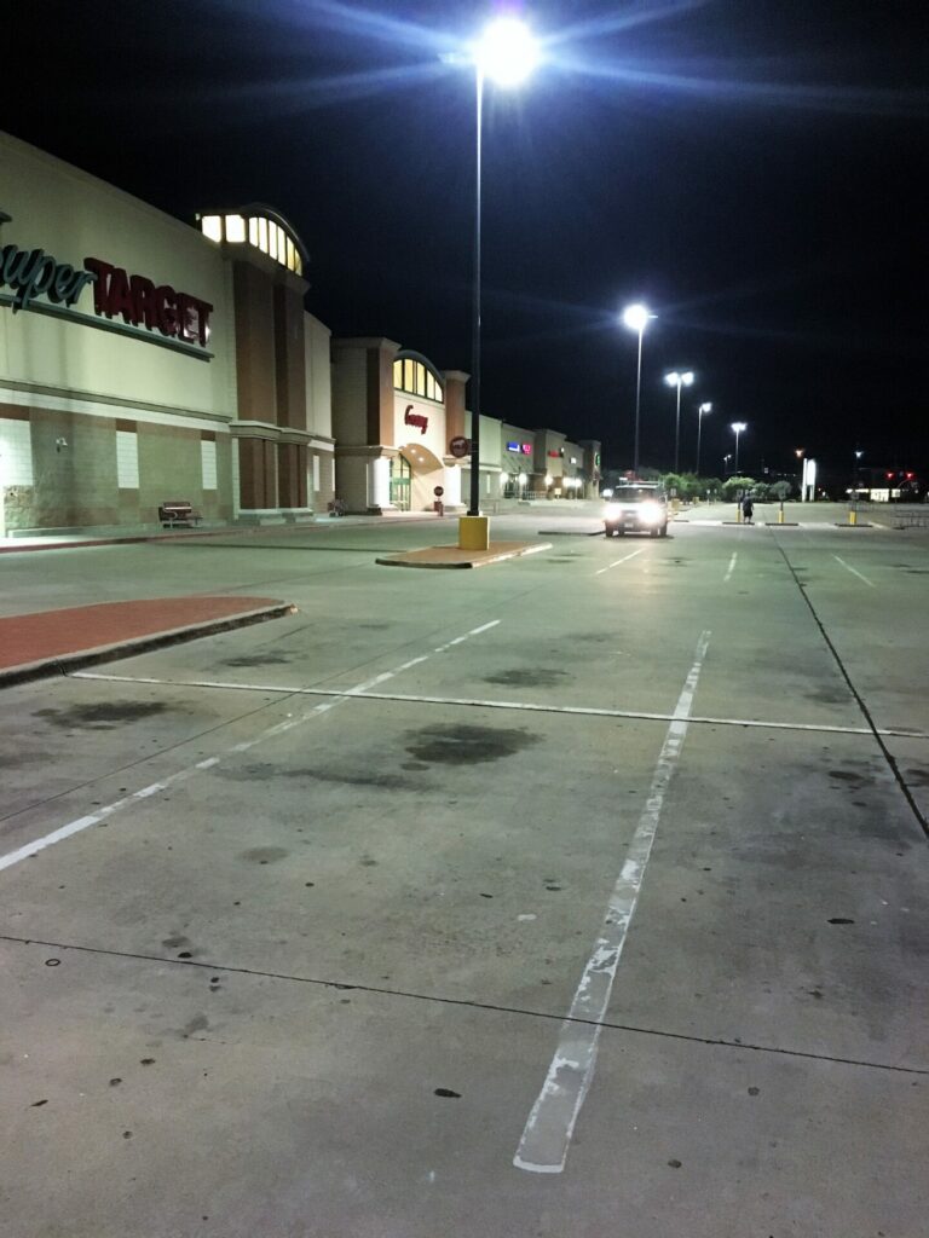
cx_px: 464
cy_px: 619
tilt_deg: -3.8
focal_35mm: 29
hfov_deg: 48.2
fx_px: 1038
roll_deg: -0.3
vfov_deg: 61.7
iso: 320
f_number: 2.2
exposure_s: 1/15
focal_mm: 4.15
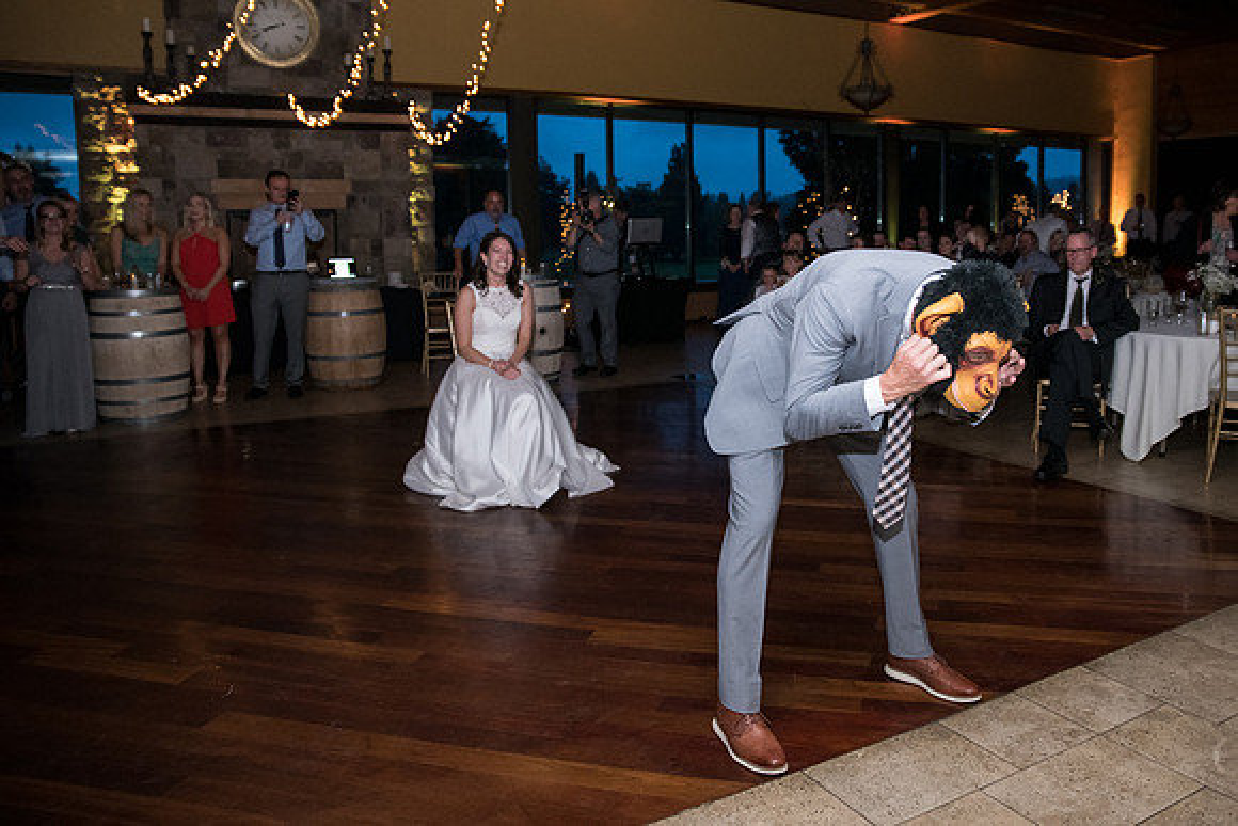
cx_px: 717
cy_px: 355
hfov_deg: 64.4
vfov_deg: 45.8
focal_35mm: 28
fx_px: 975
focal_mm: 24
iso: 1600
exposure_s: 1/320
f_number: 3.5
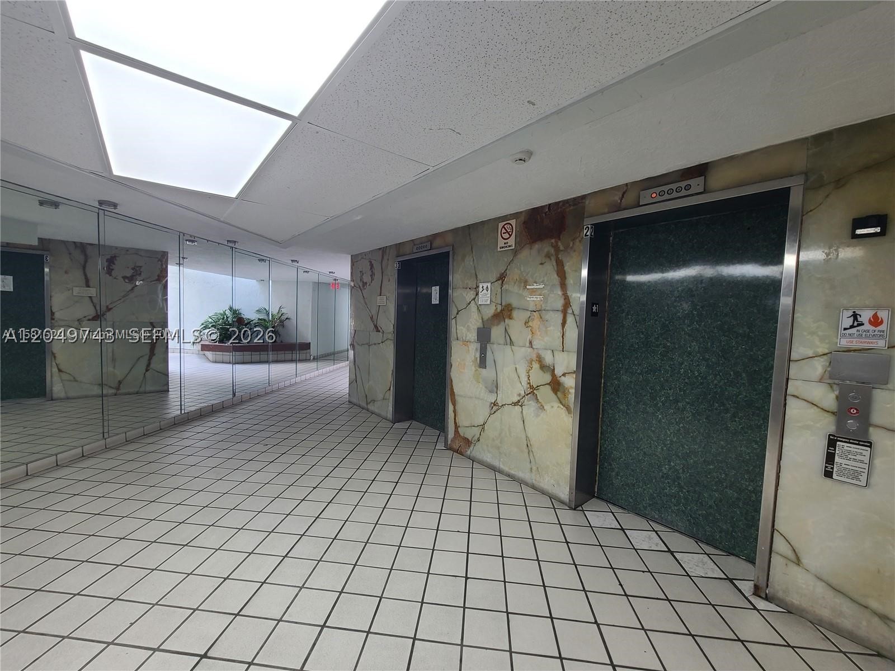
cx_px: 448
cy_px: 336
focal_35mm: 13
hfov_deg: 106.2
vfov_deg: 89.9
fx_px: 336
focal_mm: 2.2
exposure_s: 1/60
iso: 80
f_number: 2.2
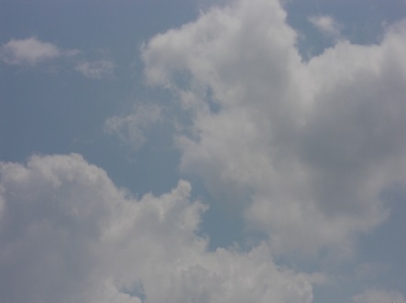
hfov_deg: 17.6
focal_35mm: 112
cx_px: 203
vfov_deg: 13.2
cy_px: 152
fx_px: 1312
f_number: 15.5
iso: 50
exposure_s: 1/250
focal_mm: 19.6
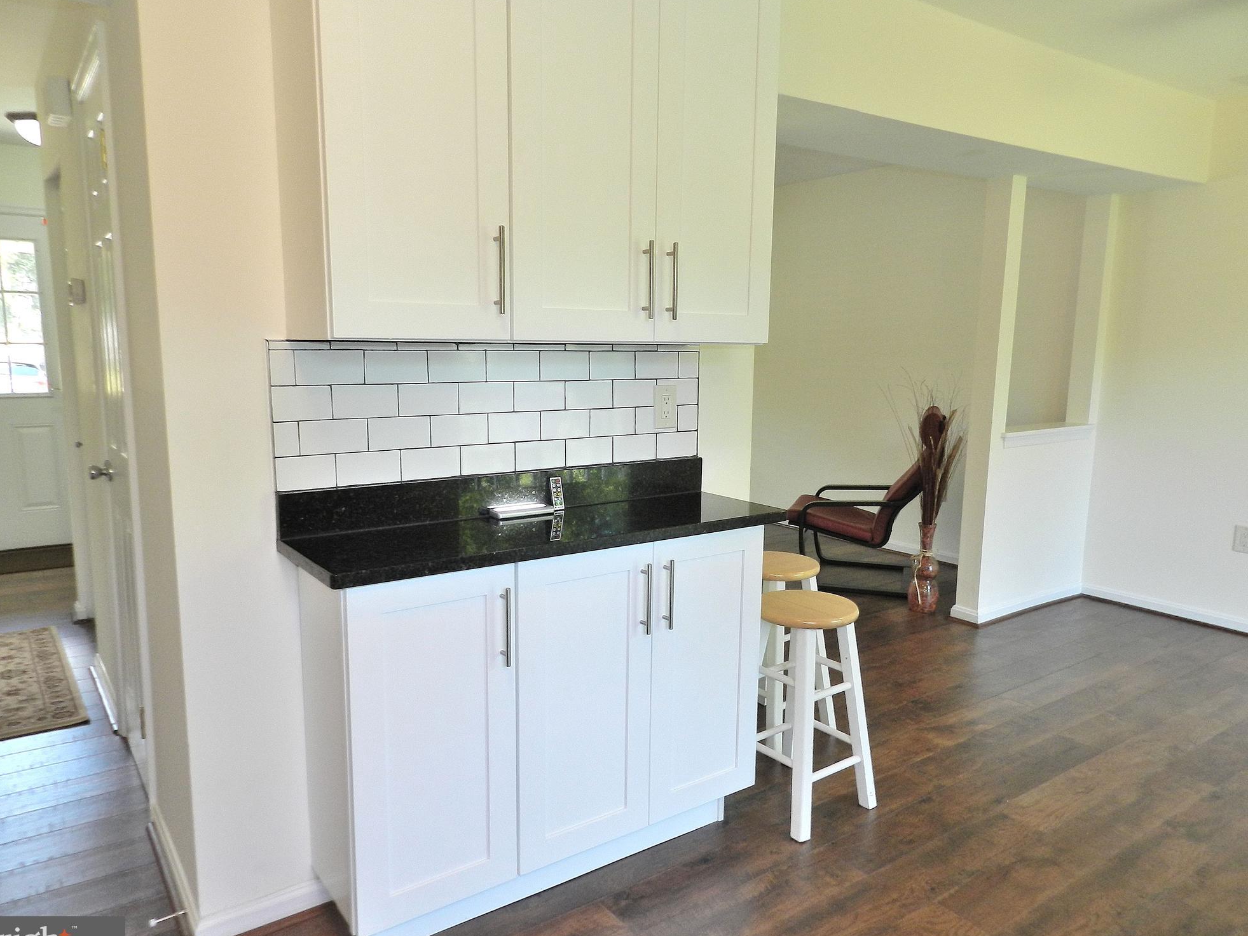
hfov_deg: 71.6
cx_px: 617
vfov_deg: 56.8
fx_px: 865
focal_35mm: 24
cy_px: 480
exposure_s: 1/30
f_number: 3.4
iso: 160
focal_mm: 4
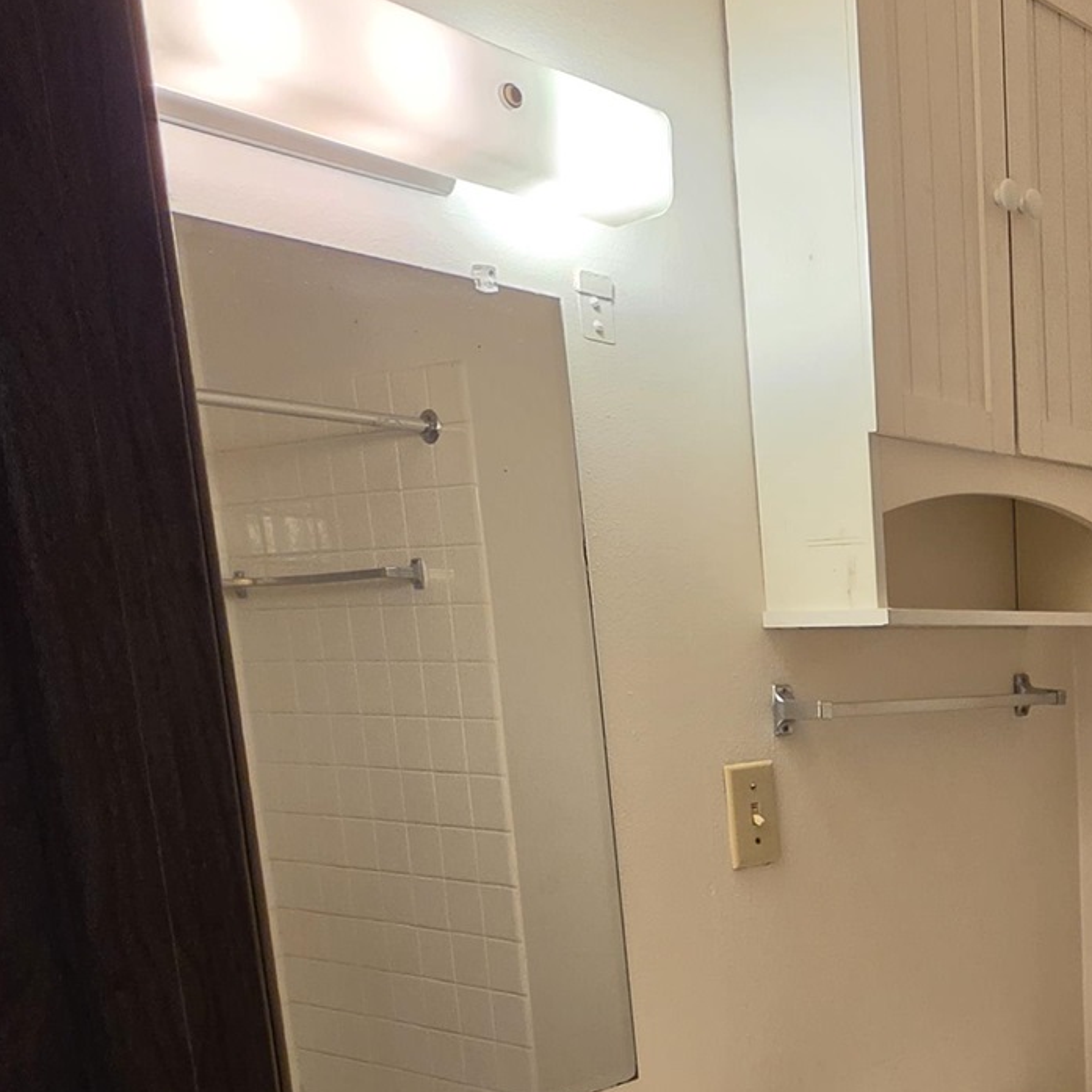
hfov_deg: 37.2
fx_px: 1356
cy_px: 959
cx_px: 1184
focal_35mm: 38
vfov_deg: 40.9
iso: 160
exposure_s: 1/120
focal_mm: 2.2
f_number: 1.9
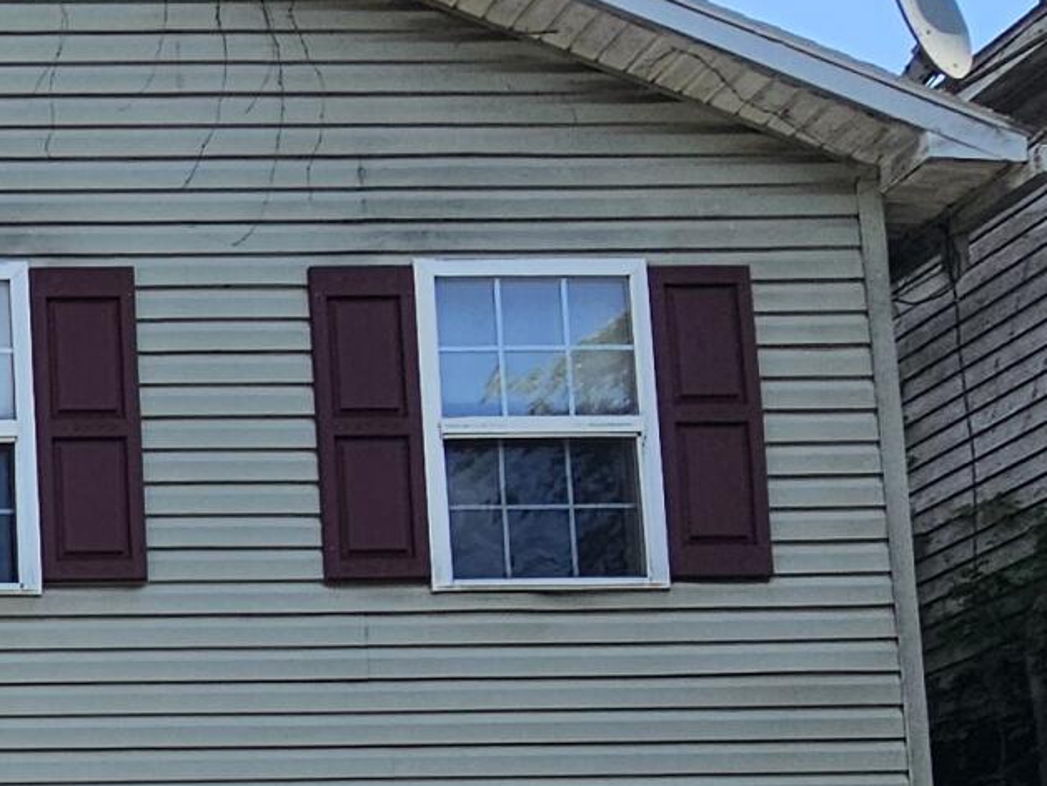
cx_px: -624
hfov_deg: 23.3
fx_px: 1876
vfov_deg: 20.6
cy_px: 1137
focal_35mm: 62
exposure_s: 1/2049
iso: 50
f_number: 2.2
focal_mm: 2.2
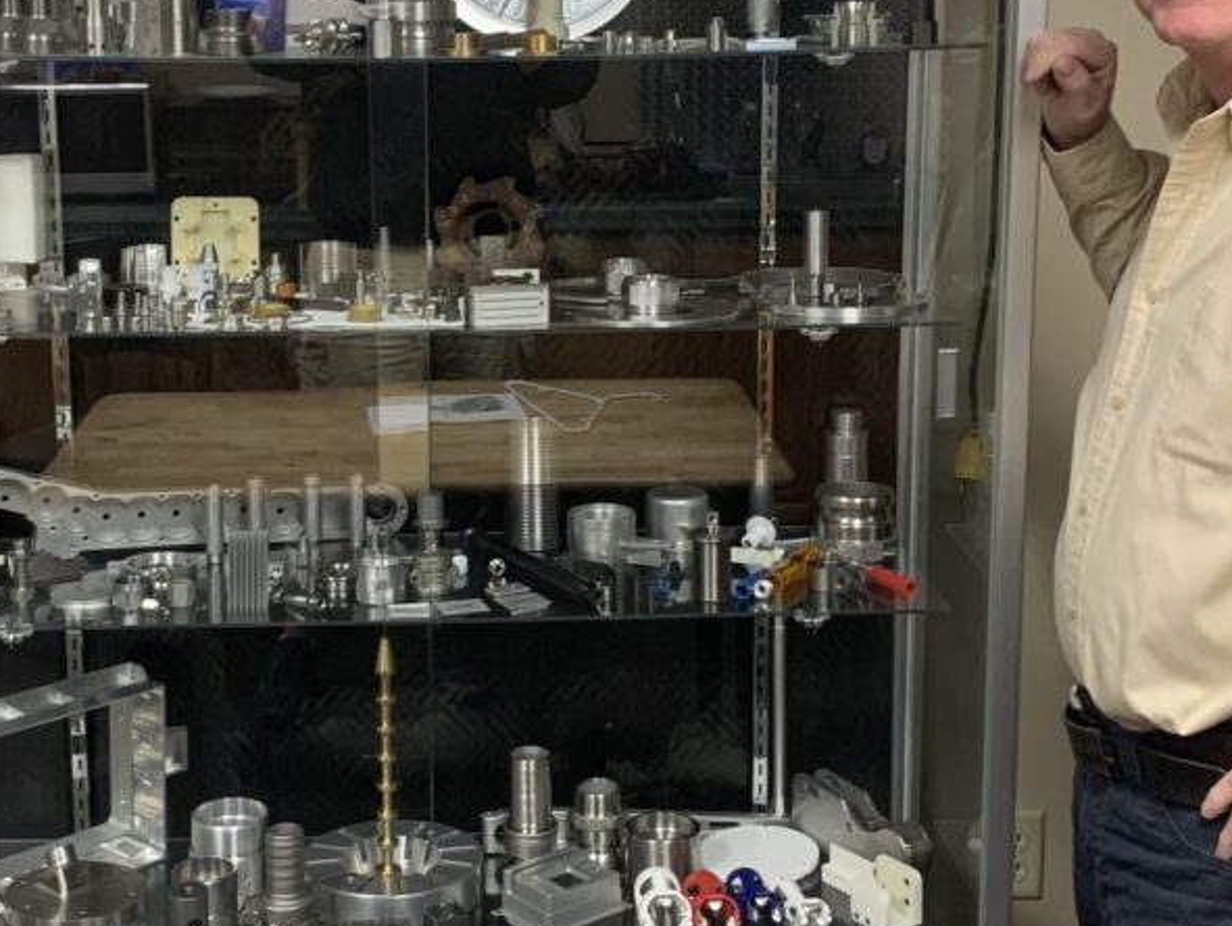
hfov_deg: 42.9
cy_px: 437
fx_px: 1567
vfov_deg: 32.9
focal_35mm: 44
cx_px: 580
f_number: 1.8
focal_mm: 4.25
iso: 100
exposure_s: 1/40
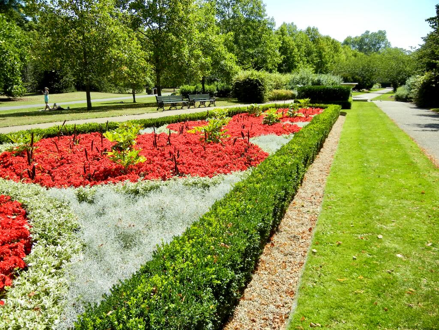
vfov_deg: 46.8
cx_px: 220
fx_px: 380
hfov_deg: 60.0
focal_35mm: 30
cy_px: 165
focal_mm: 5.4
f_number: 3.5
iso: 160
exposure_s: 1/891
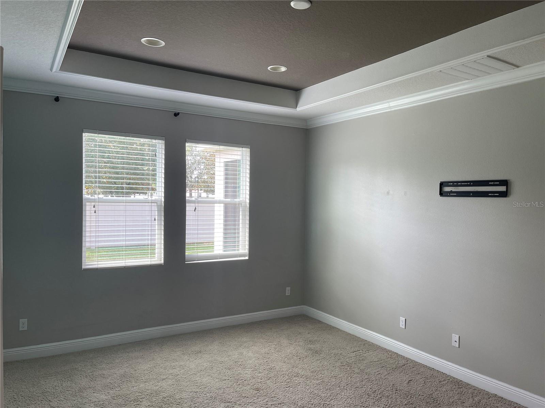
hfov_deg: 69.4
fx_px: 394
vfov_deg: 54.9
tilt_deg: -3.0
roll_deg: -1.4
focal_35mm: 25
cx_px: 272
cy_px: 204
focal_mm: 5.1
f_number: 1.6
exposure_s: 1/120
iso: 64
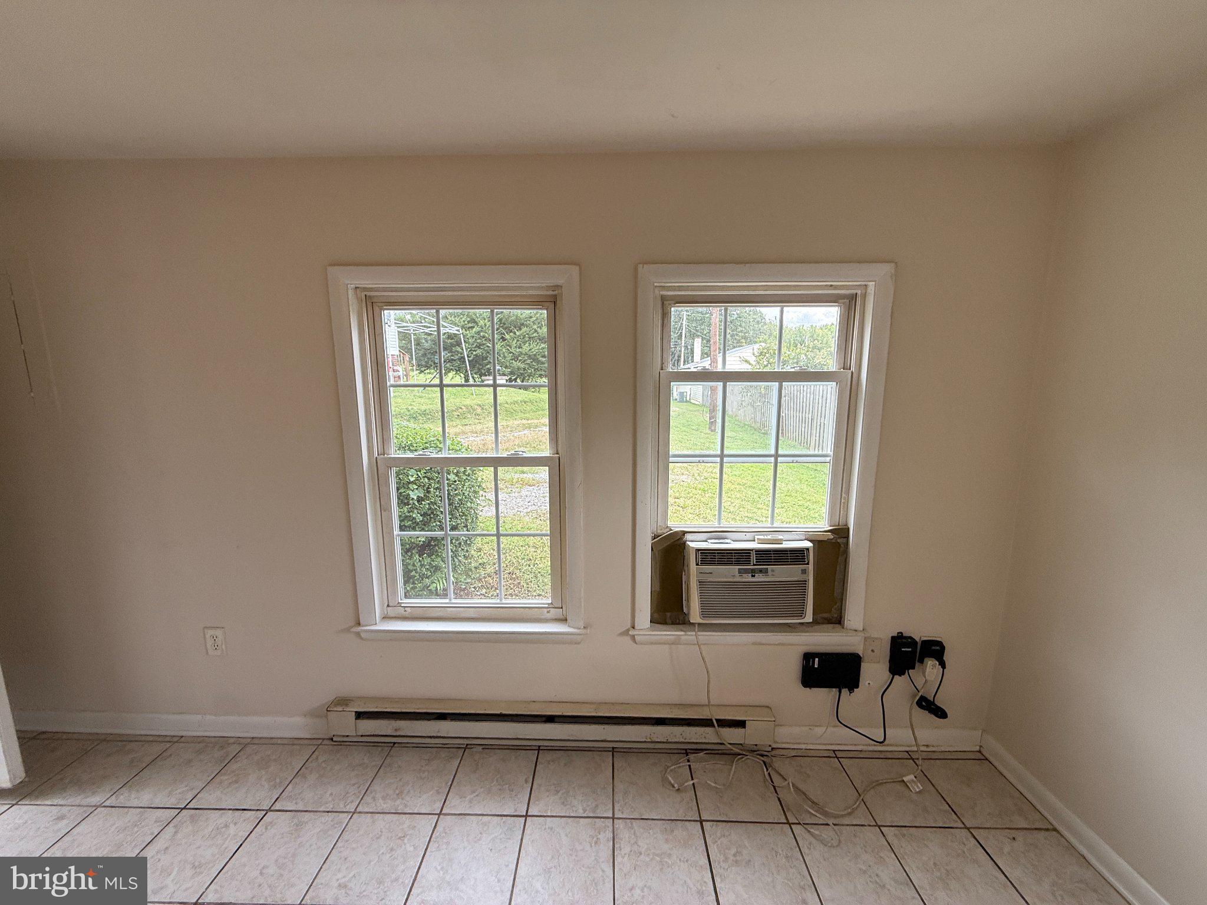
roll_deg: +0.2
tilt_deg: -9.2
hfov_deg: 102.1
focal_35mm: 14
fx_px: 488
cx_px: 604
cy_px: 452
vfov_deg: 85.7
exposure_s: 1/185
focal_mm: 2.22
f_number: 2.2
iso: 50
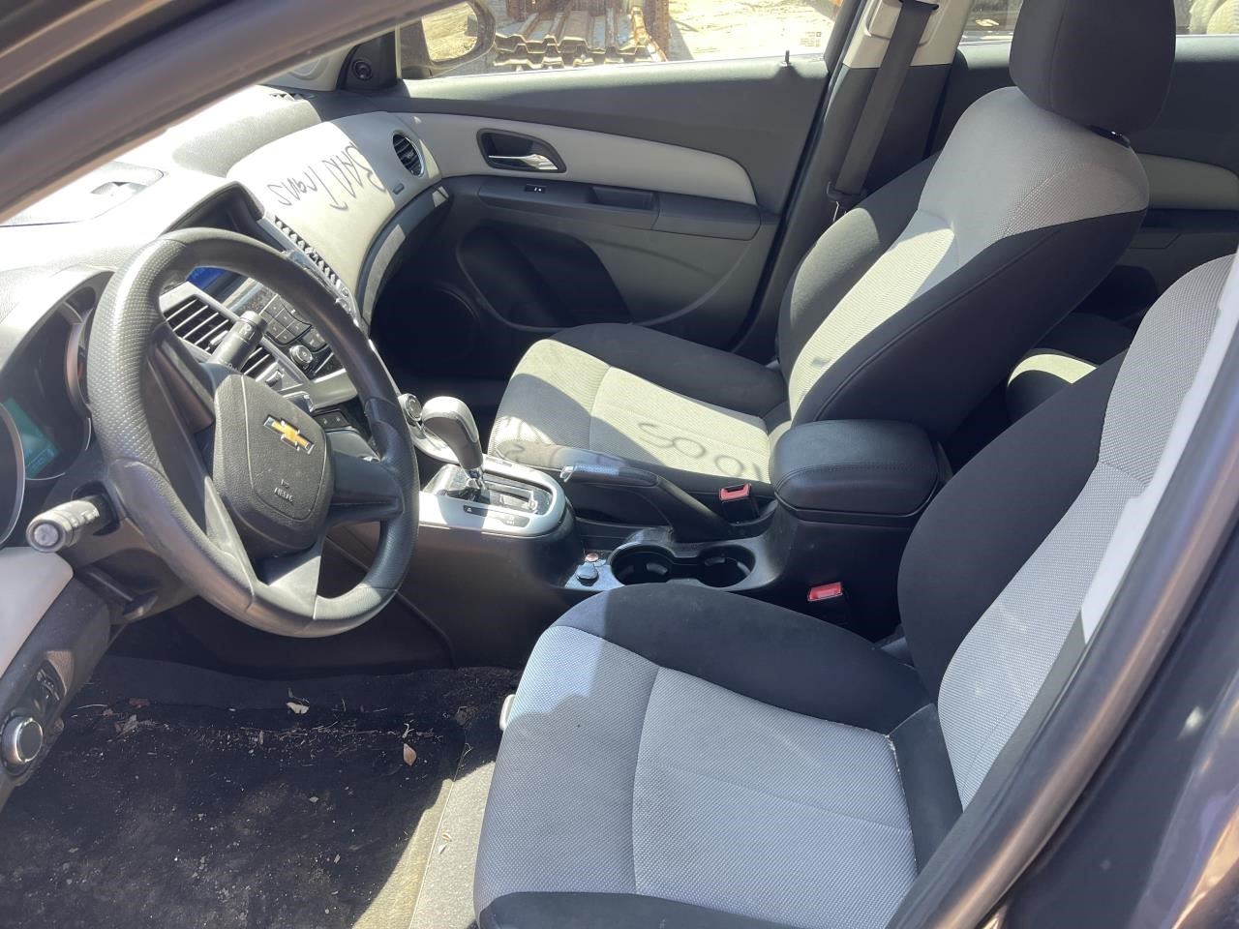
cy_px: 464
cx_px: 620
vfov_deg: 54.9
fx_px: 895
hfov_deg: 69.4
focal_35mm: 25
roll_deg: +0.3
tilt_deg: -33.5
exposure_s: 1/121
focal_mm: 5.1
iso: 32
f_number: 1.6
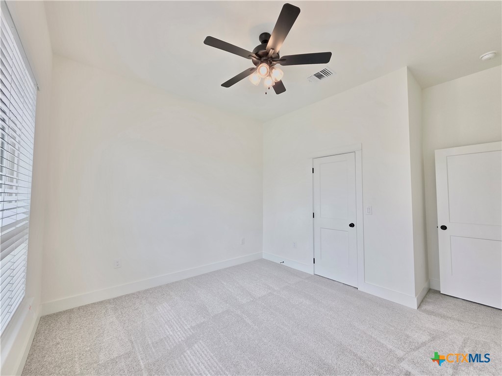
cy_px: 188
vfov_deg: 89.9
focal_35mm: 13
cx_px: 251
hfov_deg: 106.2
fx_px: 189
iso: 20
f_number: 1.9
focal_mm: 2.2
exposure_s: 1/120
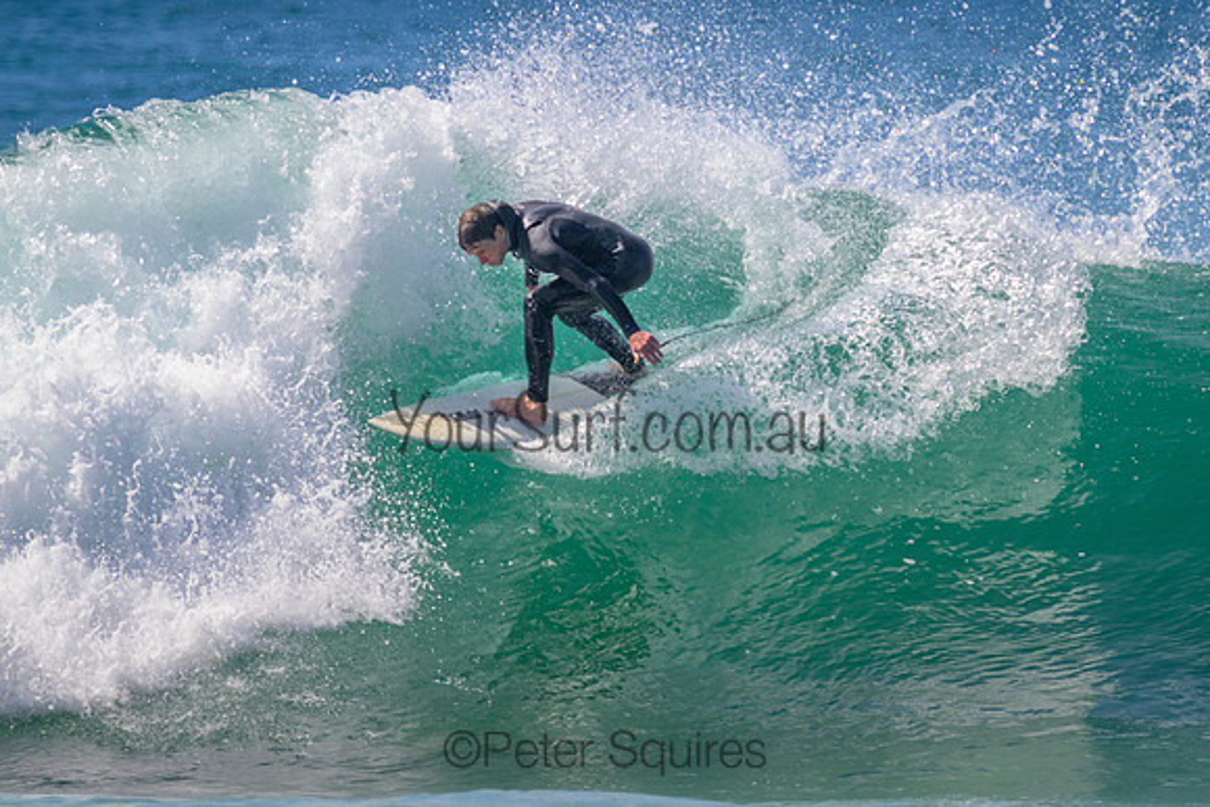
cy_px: 347
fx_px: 30643
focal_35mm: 912
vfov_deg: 1.5
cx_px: 689
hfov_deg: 2.3
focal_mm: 800
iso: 1000
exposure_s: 1/1600
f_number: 11
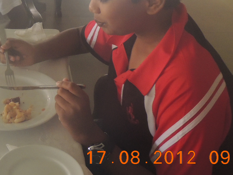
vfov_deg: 21.9
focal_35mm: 63
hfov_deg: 28.3
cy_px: -25
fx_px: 424
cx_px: -14
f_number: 3
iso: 400
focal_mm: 4.3
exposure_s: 1/25
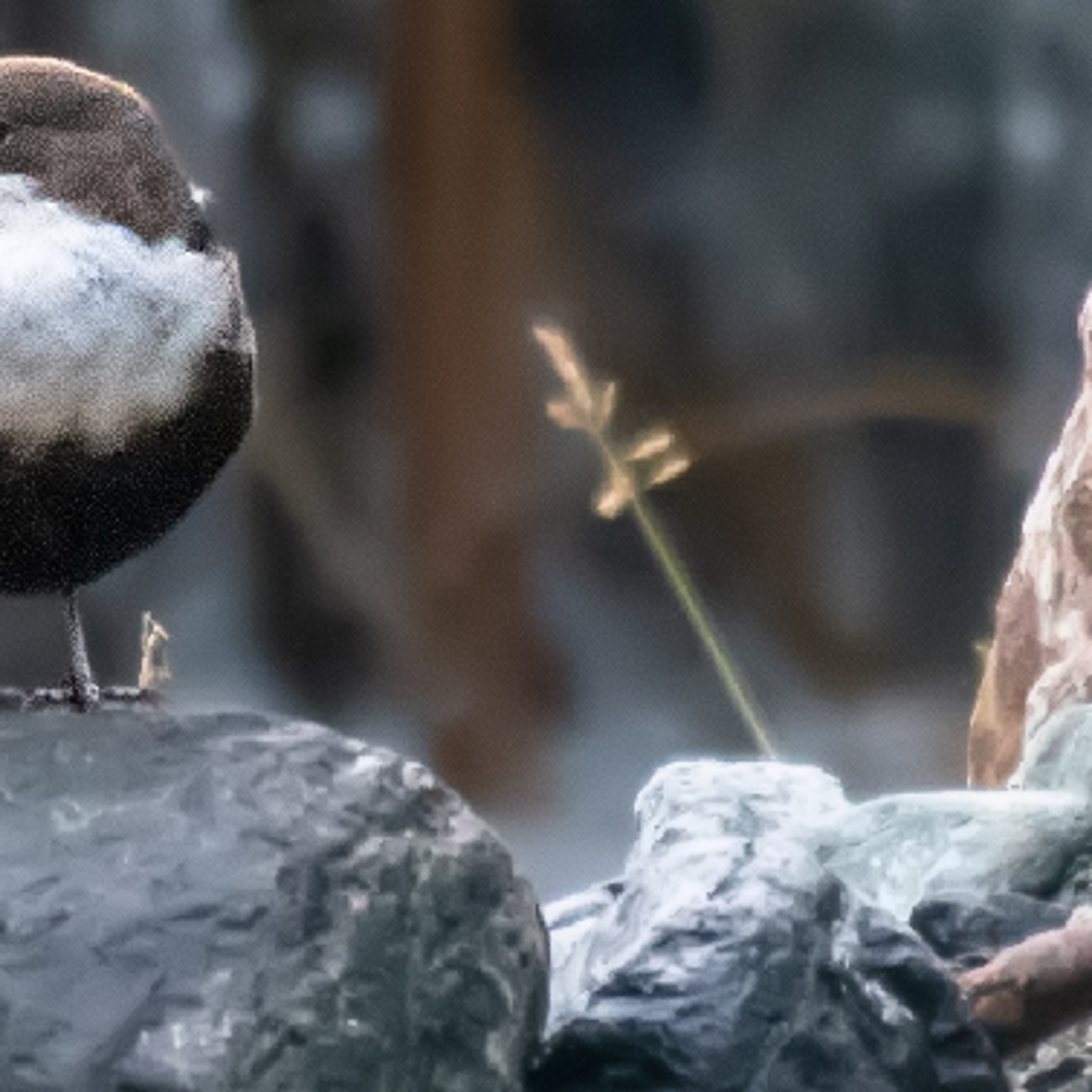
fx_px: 60816
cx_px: -17
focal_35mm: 1704
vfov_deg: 1.0
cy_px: 576
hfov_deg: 1.0
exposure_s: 1/400
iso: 5000
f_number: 5.6
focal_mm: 480
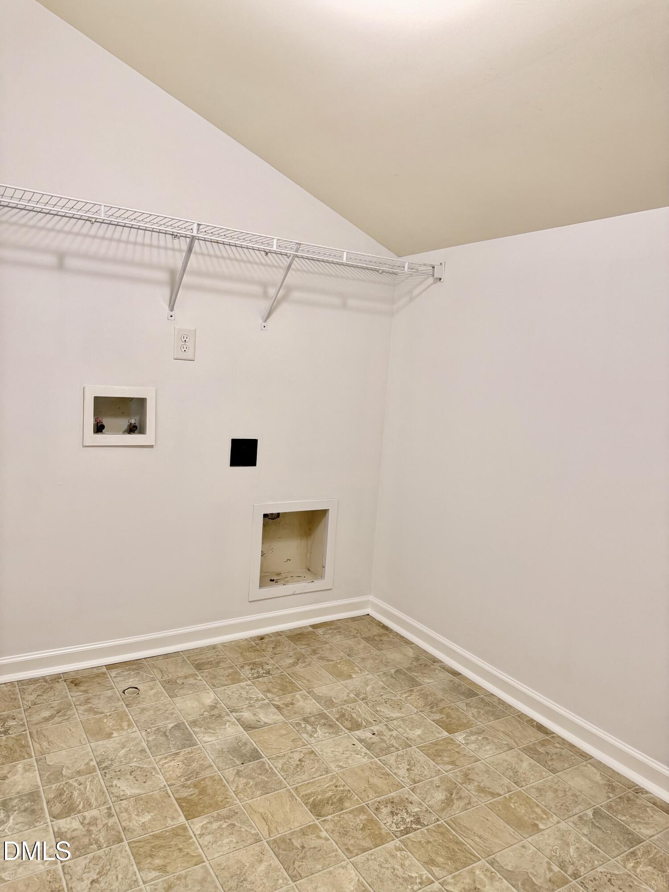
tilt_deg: -5.8
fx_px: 618
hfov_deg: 56.8
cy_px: 446
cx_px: 334
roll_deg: -5.3
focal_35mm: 24
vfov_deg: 71.6
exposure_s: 1/120
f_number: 1.78
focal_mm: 6.76
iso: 320
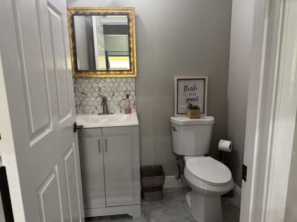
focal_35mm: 24
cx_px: 148
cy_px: 111
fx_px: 206
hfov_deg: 71.7
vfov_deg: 56.7
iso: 320
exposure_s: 1/60
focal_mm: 6.76
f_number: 1.78
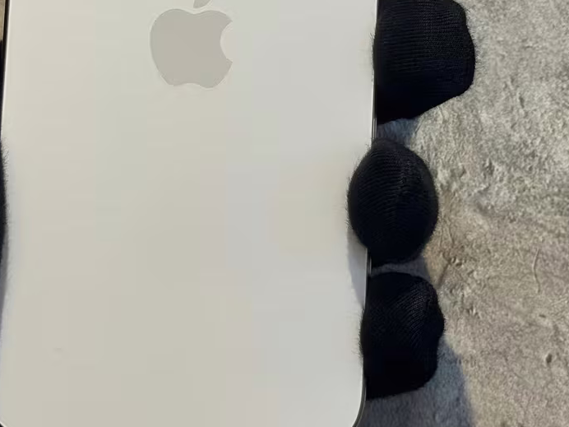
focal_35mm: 111
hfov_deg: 17.7
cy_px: 6
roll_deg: -18.2
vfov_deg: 13.2
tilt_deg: +8.2
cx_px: 220
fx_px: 1825
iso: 50
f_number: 1.78
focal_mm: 6.76
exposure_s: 1/50
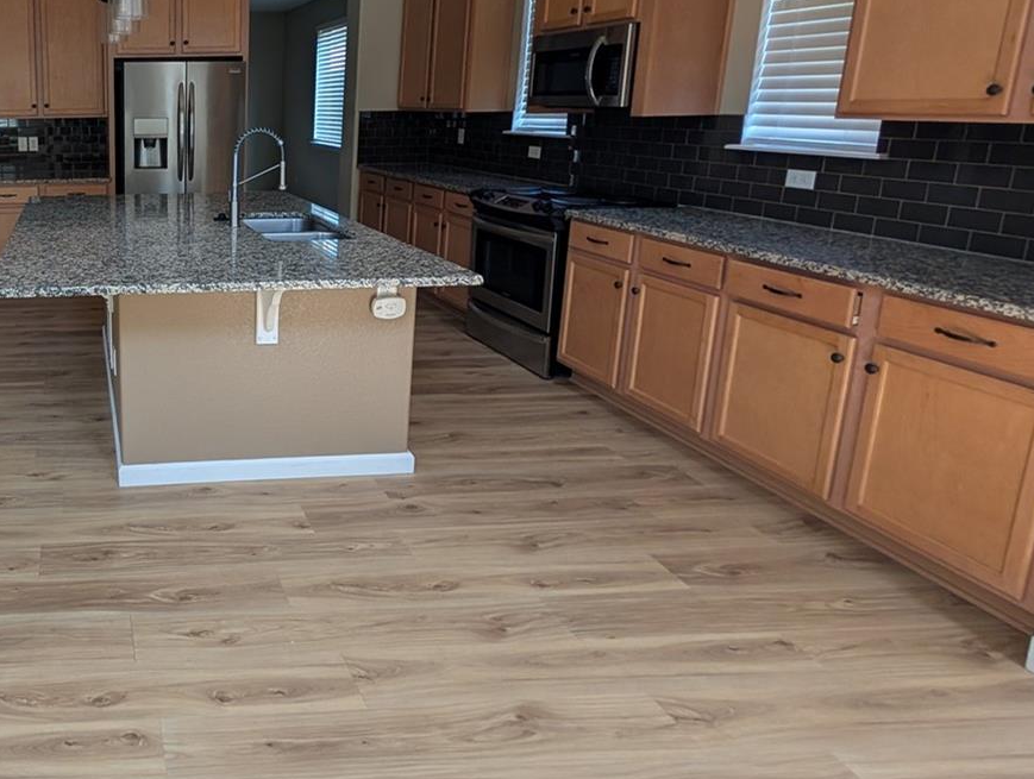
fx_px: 658
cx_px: 107
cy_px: 232
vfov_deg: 59.2
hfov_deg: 63.9
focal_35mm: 22
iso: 165
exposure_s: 1/230
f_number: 1.7
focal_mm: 2.02
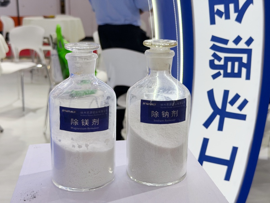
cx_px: 135
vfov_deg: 30.3
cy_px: 102
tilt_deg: -13.7
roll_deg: +0.4
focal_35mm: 48
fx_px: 374
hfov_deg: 39.7
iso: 80
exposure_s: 1/601
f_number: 1.78
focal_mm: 6.76
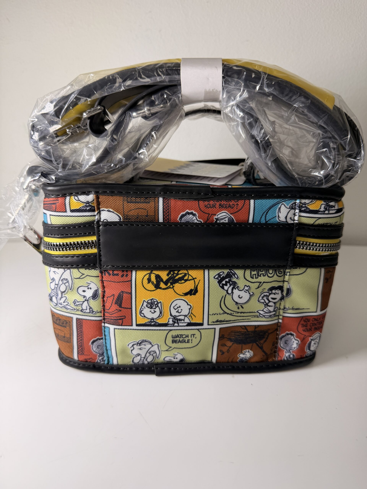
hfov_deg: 56.8
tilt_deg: -22.1
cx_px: 184
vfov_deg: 71.6
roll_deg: -0.3
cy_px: 244
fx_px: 339
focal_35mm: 24
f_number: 1.78
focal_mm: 6.76
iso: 80
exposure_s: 1/440
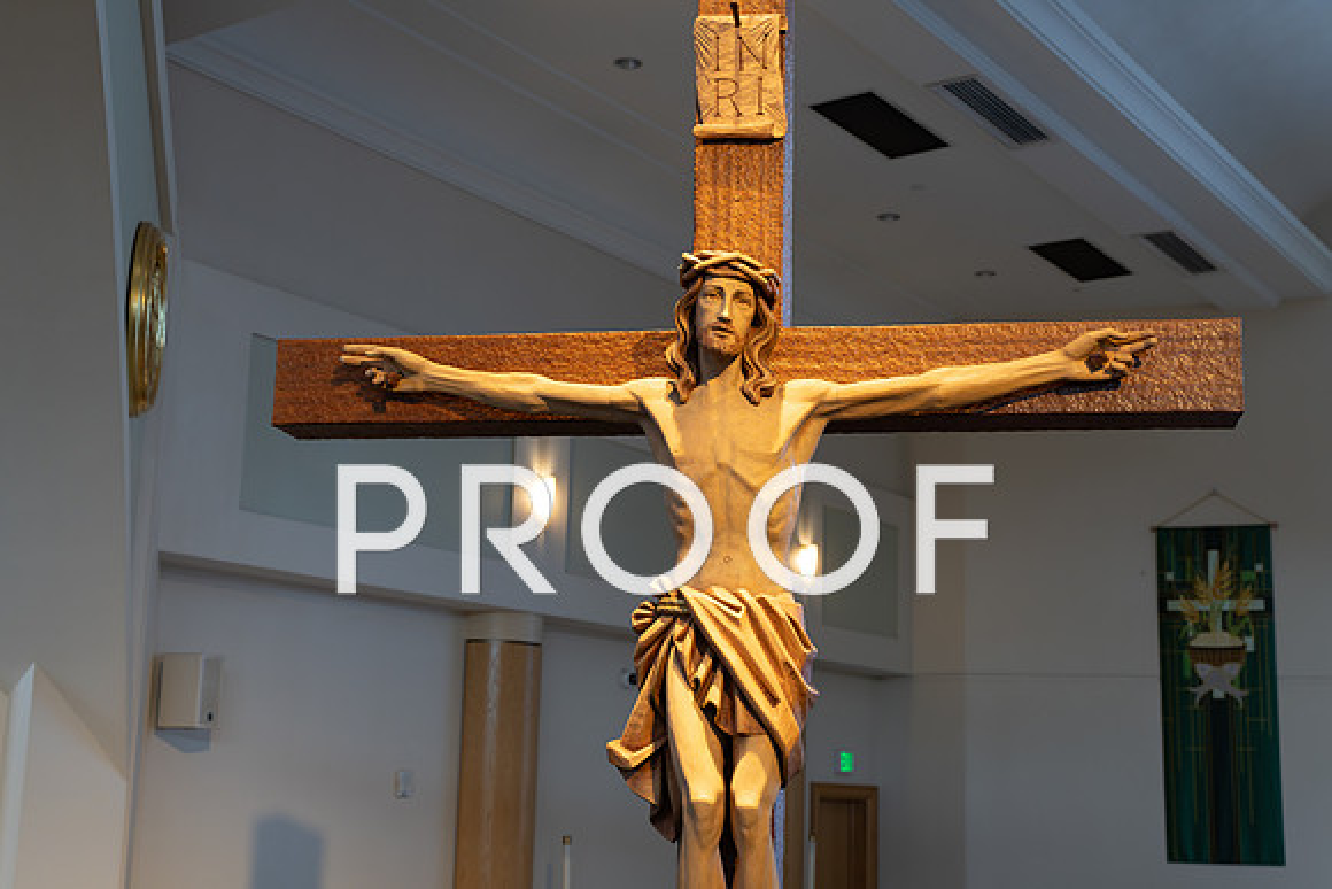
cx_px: 666
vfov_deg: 28.1
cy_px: 444
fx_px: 1776
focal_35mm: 48
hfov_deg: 41.1
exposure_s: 1/160
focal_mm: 48
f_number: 4
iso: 1250
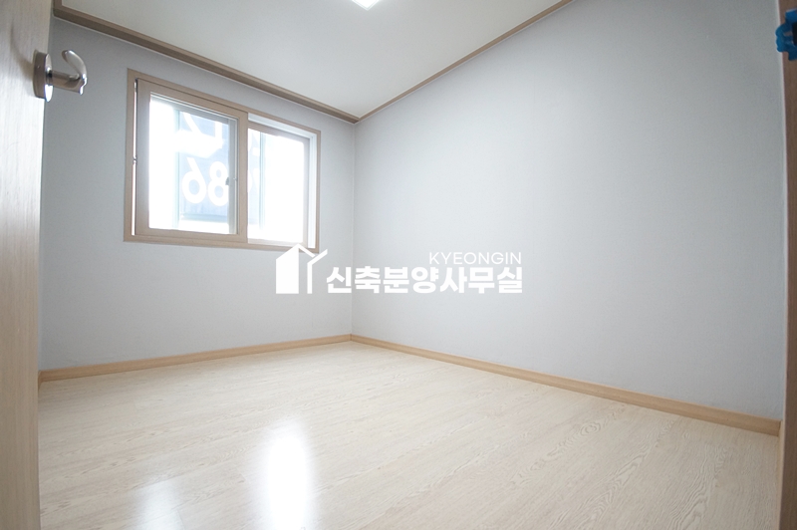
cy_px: 265
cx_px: 398
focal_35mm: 15
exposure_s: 1/50
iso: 800
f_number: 4
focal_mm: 10
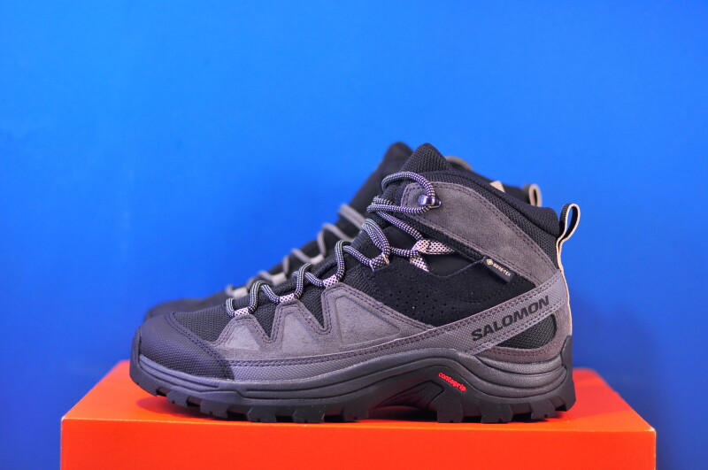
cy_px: 235
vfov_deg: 18.1
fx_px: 1473
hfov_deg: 27.0
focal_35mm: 75
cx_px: 354
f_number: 2
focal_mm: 50
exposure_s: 1/320
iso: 250
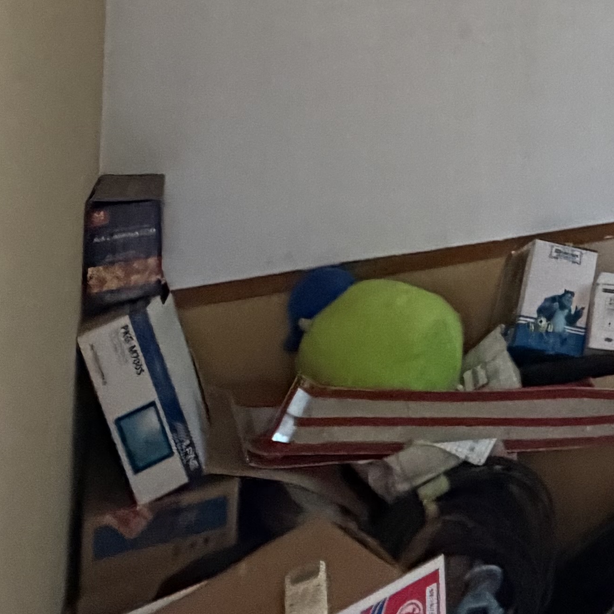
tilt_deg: +3.4
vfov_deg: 27.5
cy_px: -137
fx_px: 1084
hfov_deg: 25.6
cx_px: 864
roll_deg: -1.4
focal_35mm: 54
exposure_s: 1/50
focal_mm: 2.22
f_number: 2.2
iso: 800
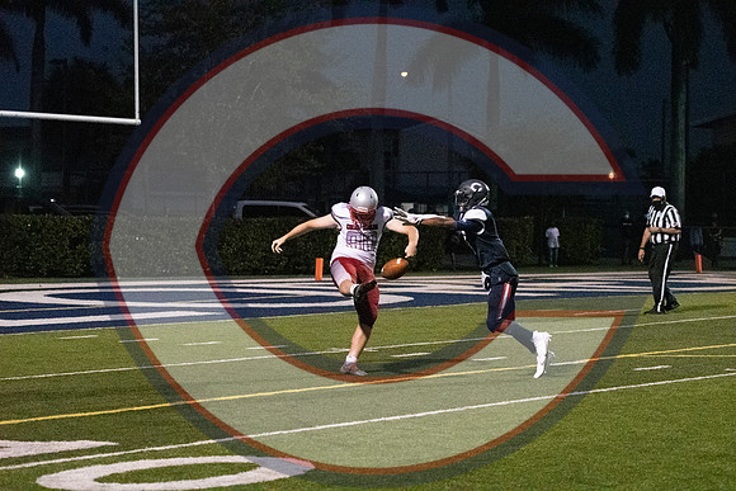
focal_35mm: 105
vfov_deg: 13.0
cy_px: 246
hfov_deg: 19.5
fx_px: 2147
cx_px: 368
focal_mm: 70
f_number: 2.8
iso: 36000
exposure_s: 1/3200
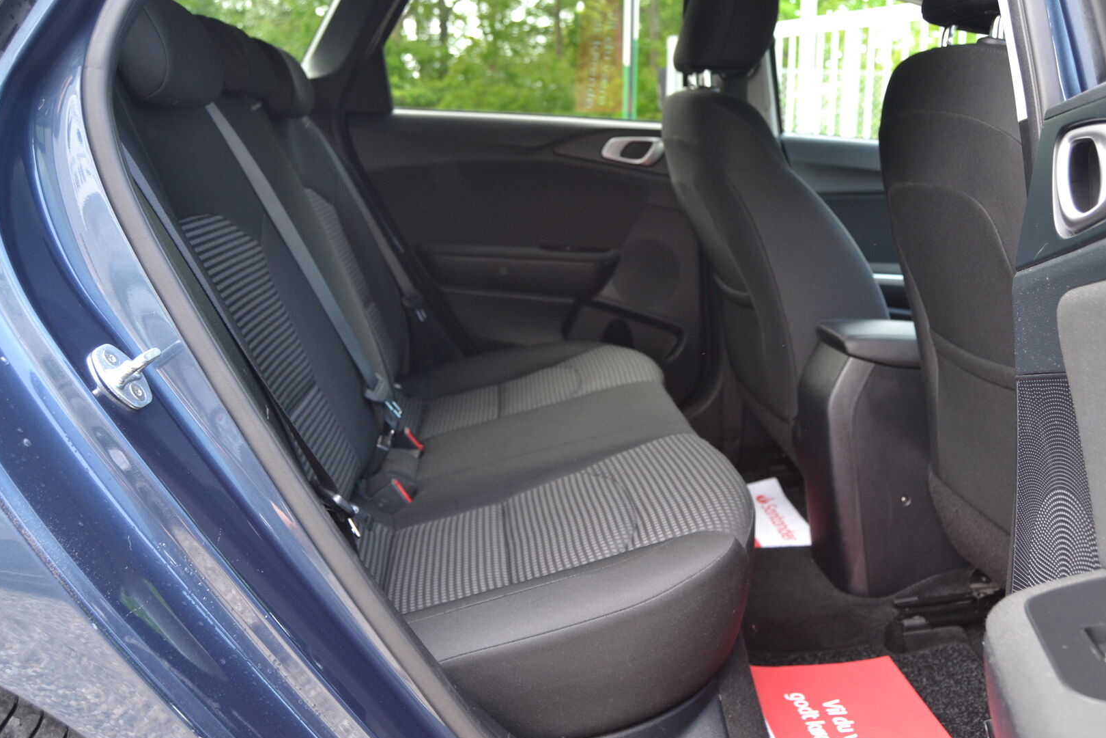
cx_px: 619
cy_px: 355
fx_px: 983
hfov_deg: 58.6
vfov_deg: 41.1
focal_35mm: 32
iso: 400
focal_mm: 18
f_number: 4.5
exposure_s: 1/80
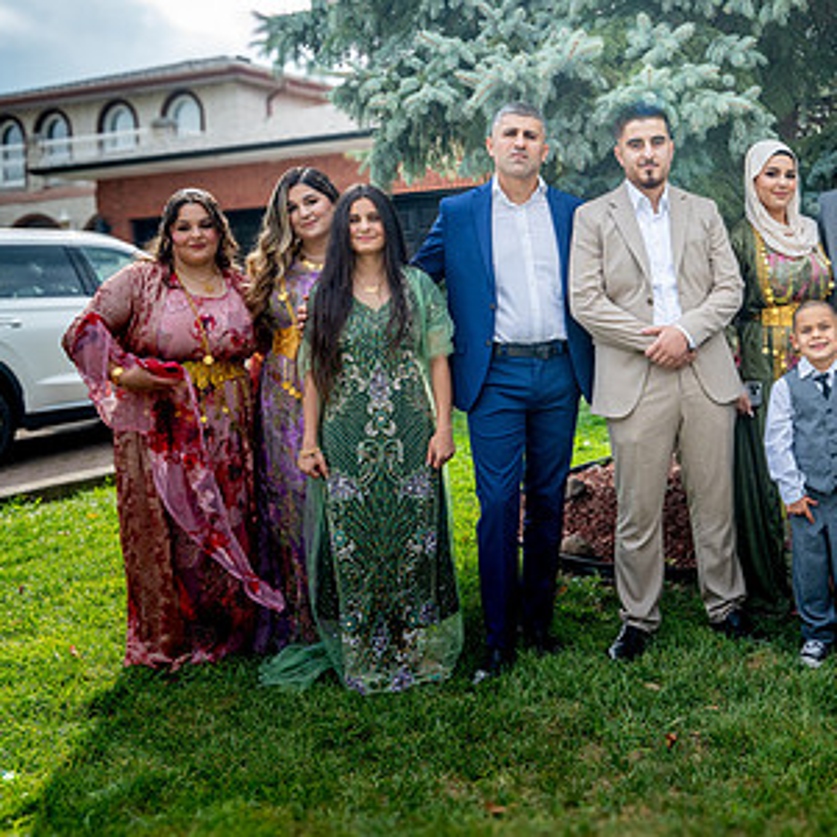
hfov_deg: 38.2
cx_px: 754
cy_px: 335
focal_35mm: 41
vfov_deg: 40.7
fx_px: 1122
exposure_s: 1/320
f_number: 7.1
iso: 320
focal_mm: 25
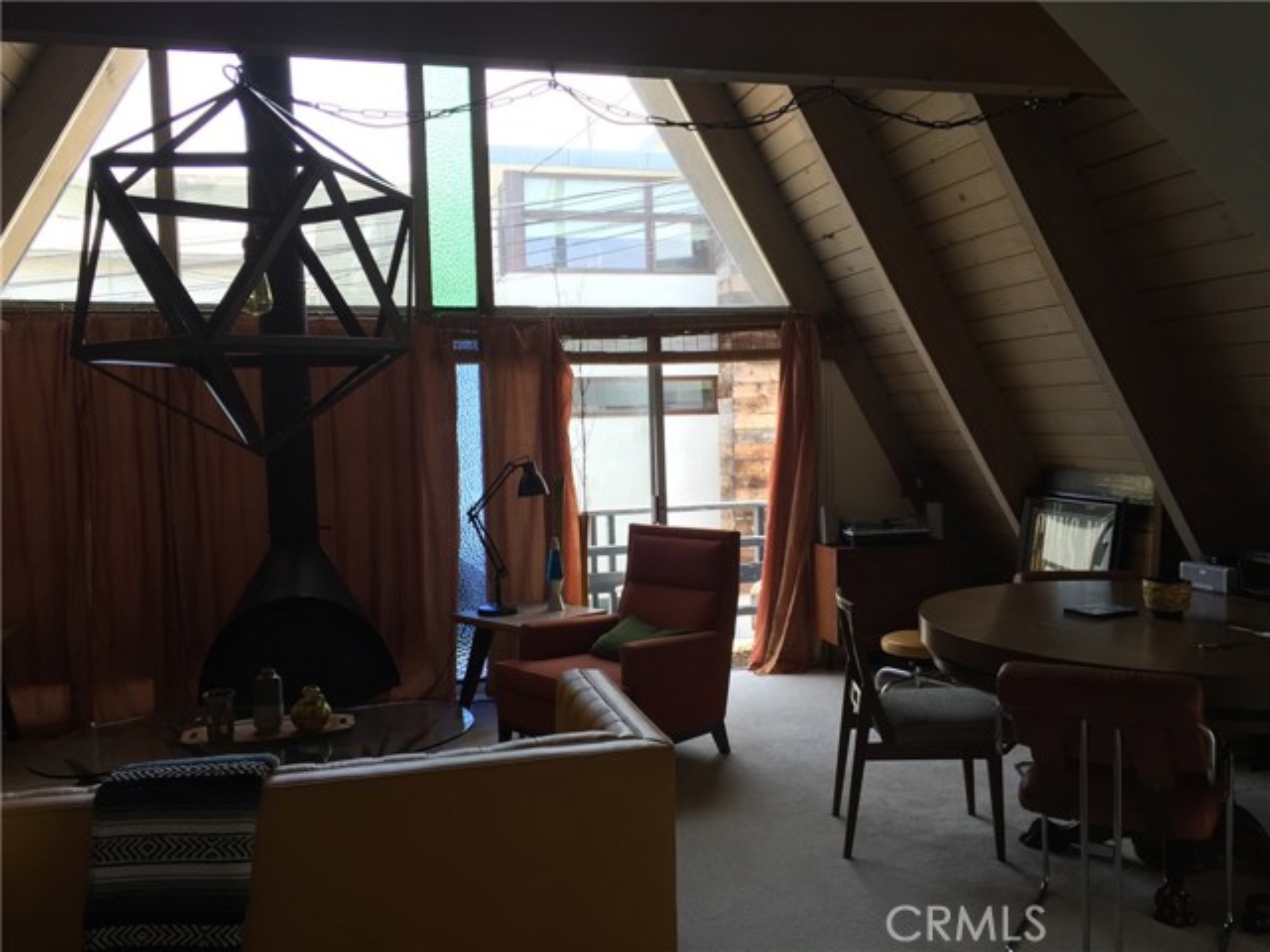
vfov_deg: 48.2
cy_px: 476
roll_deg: +1.1
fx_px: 1064
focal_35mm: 29
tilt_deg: -2.3
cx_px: 635
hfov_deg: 61.7
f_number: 2.2
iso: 40
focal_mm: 4.15
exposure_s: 1/120
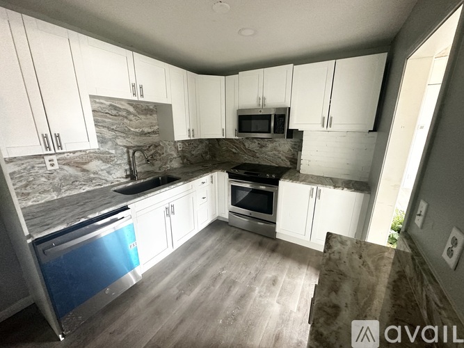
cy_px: 174
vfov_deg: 85.7
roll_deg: +0.1
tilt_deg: -15.7
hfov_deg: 102.1
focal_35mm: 14
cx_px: 232
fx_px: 188
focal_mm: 2.22
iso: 400
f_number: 2.2
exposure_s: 1/60
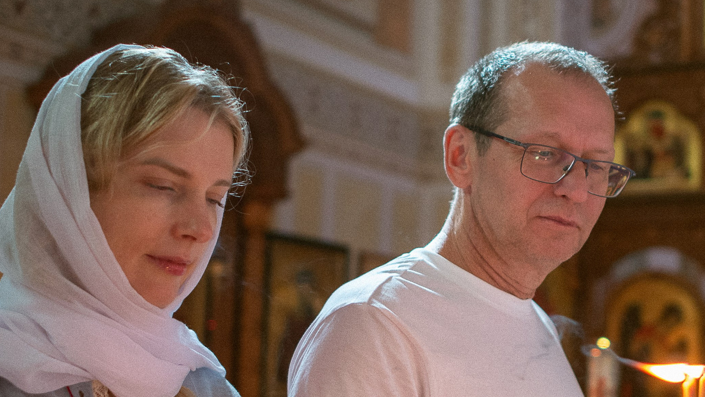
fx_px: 1084
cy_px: 294
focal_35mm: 58
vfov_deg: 20.6
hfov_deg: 35.8
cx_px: 450
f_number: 1.8
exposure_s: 1/160
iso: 640
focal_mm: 28
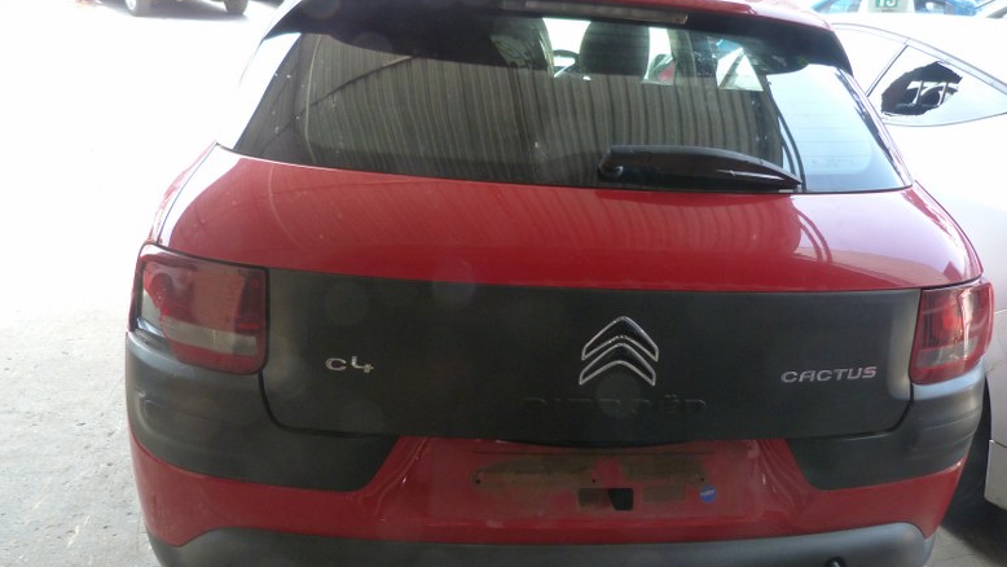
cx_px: 509
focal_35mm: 28
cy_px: 291
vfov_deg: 41.5
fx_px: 748
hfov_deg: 67.9
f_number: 2.8
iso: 160
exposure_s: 1/60
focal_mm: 4.5
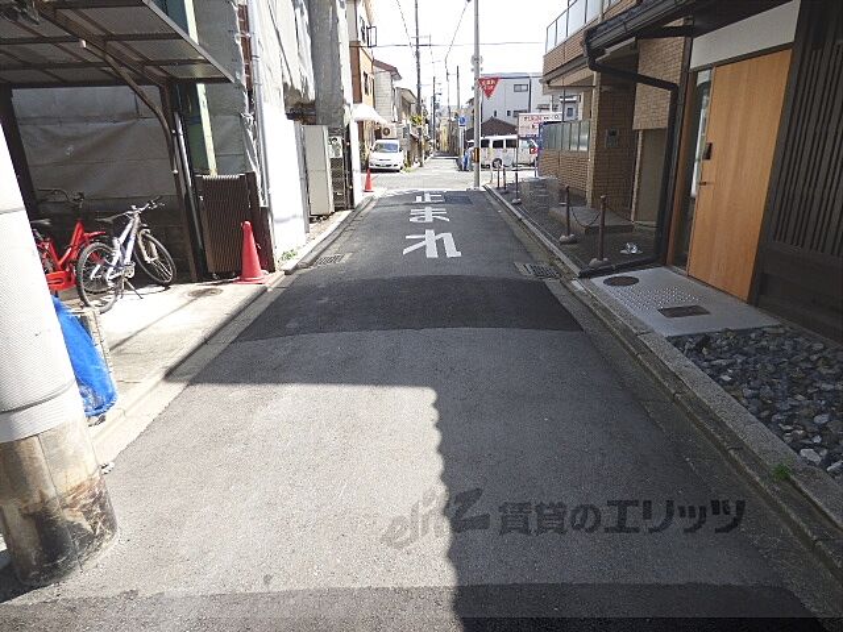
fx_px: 487
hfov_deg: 81.7
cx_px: 422
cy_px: 316
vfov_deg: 66.0
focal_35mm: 20
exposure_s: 1/800
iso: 100
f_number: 2.8
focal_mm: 3.58
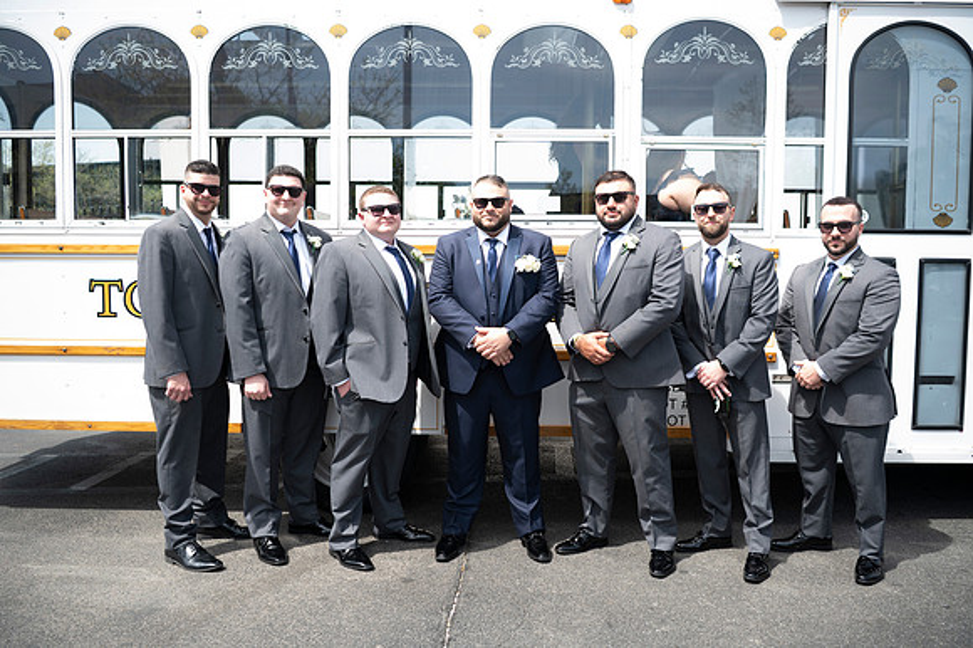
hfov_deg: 62.0
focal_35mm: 30
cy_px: 324
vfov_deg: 43.6
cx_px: 486
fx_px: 810
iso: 50
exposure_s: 1/400
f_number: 2.8
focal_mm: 30
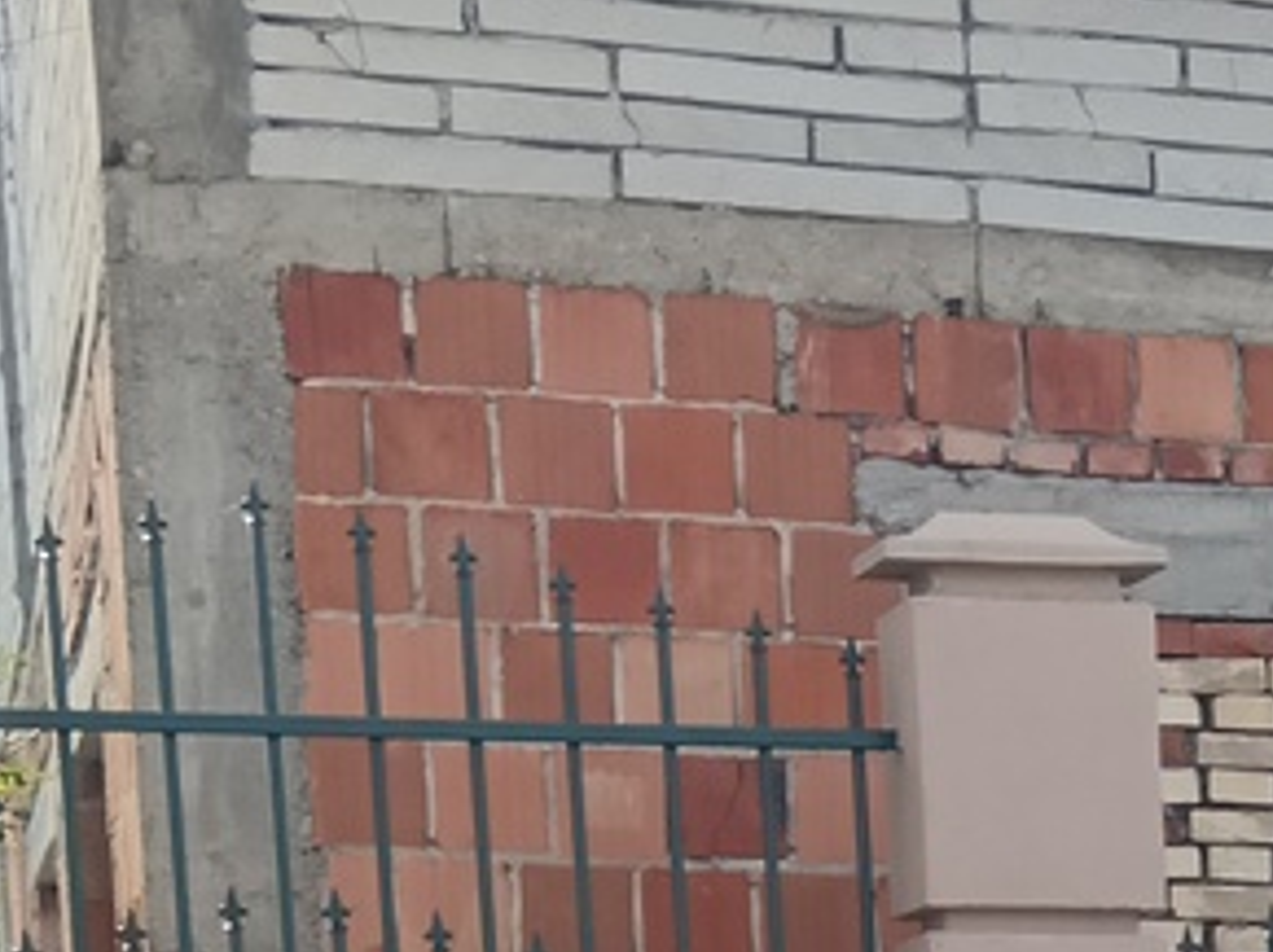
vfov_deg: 10.2
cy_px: 1799
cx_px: 2226
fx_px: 4961
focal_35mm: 135
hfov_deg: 13.3
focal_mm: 4.95
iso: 100
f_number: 1.9
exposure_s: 1/351
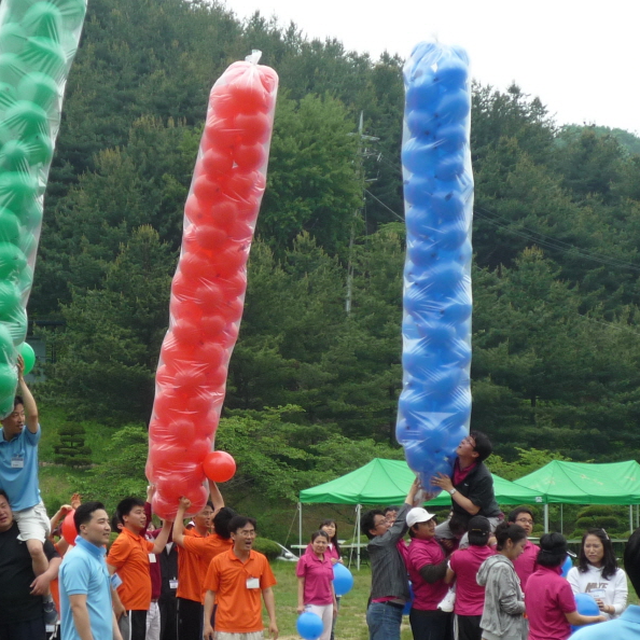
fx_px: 1673
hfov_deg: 21.5
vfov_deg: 21.6
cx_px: 183
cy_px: 403
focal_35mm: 80
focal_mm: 7.3
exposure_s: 1/320
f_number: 4.1
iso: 100
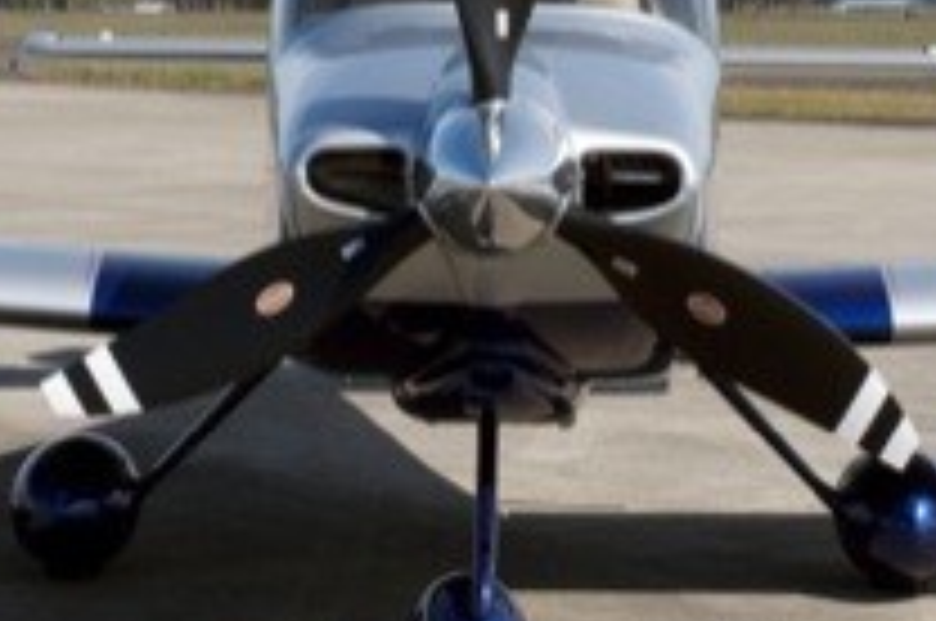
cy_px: 205
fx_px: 3297
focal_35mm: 127
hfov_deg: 16.2
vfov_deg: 10.7
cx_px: 464
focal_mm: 44
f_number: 14
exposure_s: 1/800
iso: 800
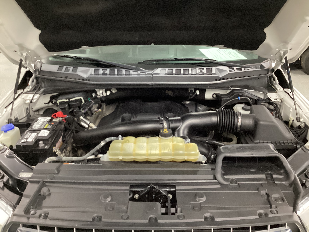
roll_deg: +0.8
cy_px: 114
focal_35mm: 32
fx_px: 286
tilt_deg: -23.7
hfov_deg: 56.8
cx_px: 152
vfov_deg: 44.2
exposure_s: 1/25
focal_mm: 3.3
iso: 500
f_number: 2.4
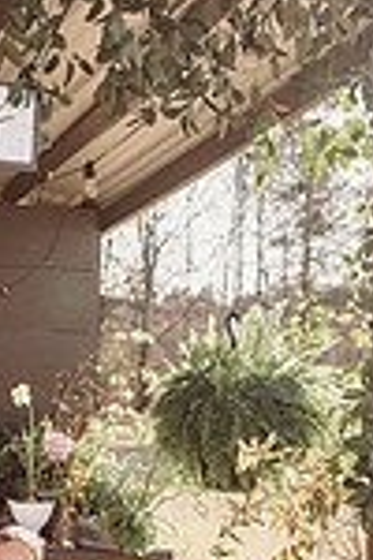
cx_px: -82
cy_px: 373
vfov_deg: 27.9
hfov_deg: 17.9
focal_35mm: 72
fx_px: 1119
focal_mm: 24
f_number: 2.5
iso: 100
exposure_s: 1/1250
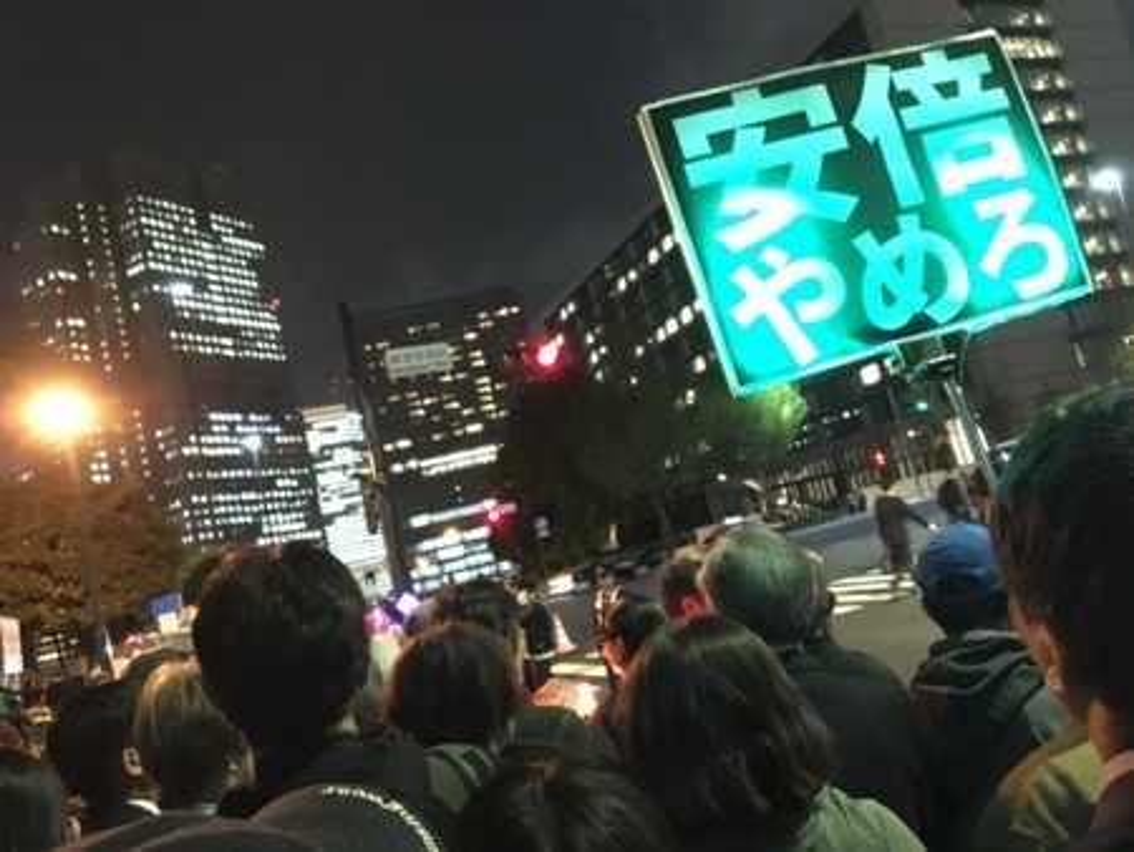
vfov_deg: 48.3
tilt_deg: +9.5
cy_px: 426
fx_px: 951
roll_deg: +13.6
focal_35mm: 29
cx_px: 567
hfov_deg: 61.6
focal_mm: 4.15
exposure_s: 1/15
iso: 800
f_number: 2.2
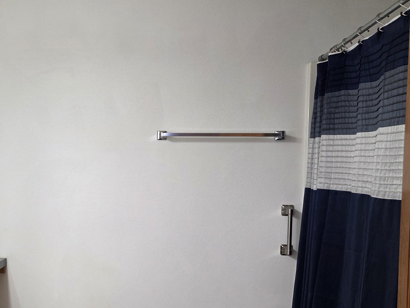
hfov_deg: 52.1
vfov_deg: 40.3
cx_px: 154
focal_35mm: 35
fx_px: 415
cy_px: 199
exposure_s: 1/120
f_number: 1.8
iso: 160
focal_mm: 5.4
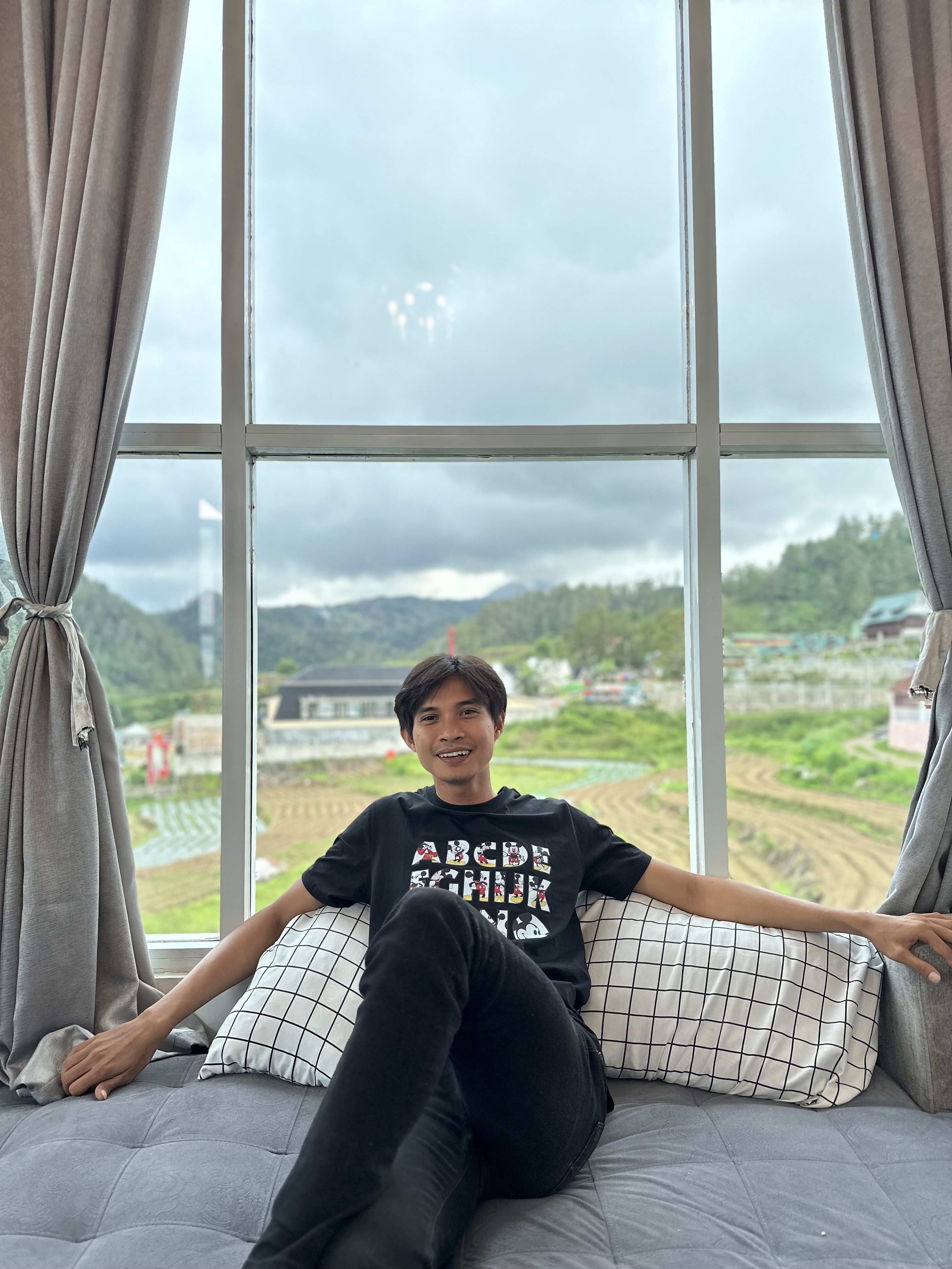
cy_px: 634
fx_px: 880
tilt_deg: +3.6
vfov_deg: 71.6
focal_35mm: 24
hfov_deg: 56.8
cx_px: 476
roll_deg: +0.1
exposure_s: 1/125
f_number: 1.78
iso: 100
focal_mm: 6.86
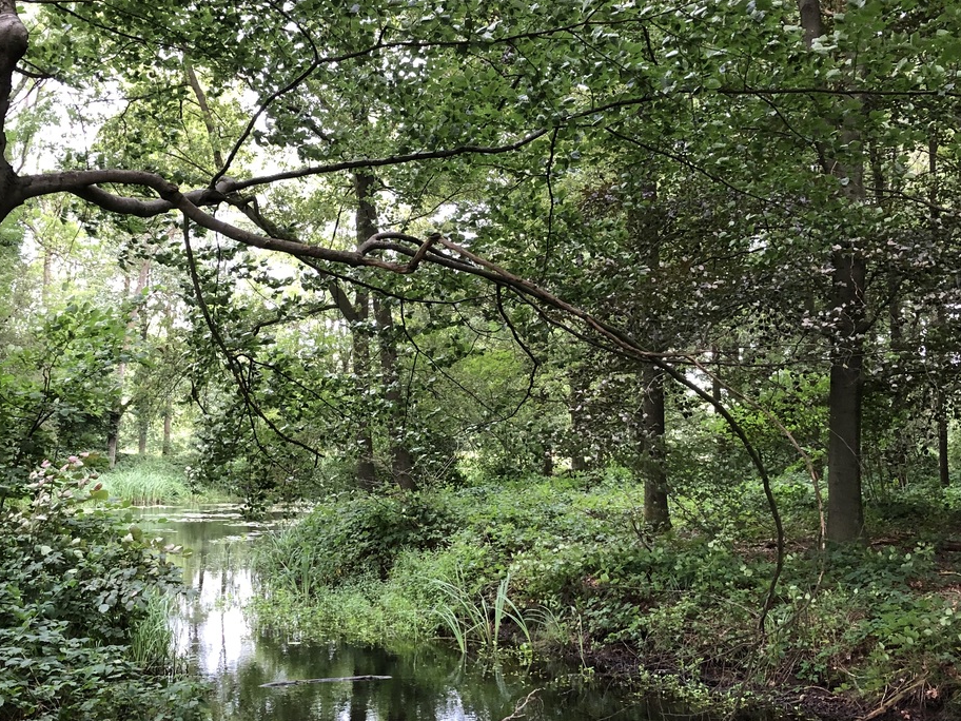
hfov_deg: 43.6
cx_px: 389
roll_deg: -2.7
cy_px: 351
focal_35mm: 43
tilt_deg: +5.8
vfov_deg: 33.6
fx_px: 1194
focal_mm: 3.99
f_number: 1.8
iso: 32
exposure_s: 1/30
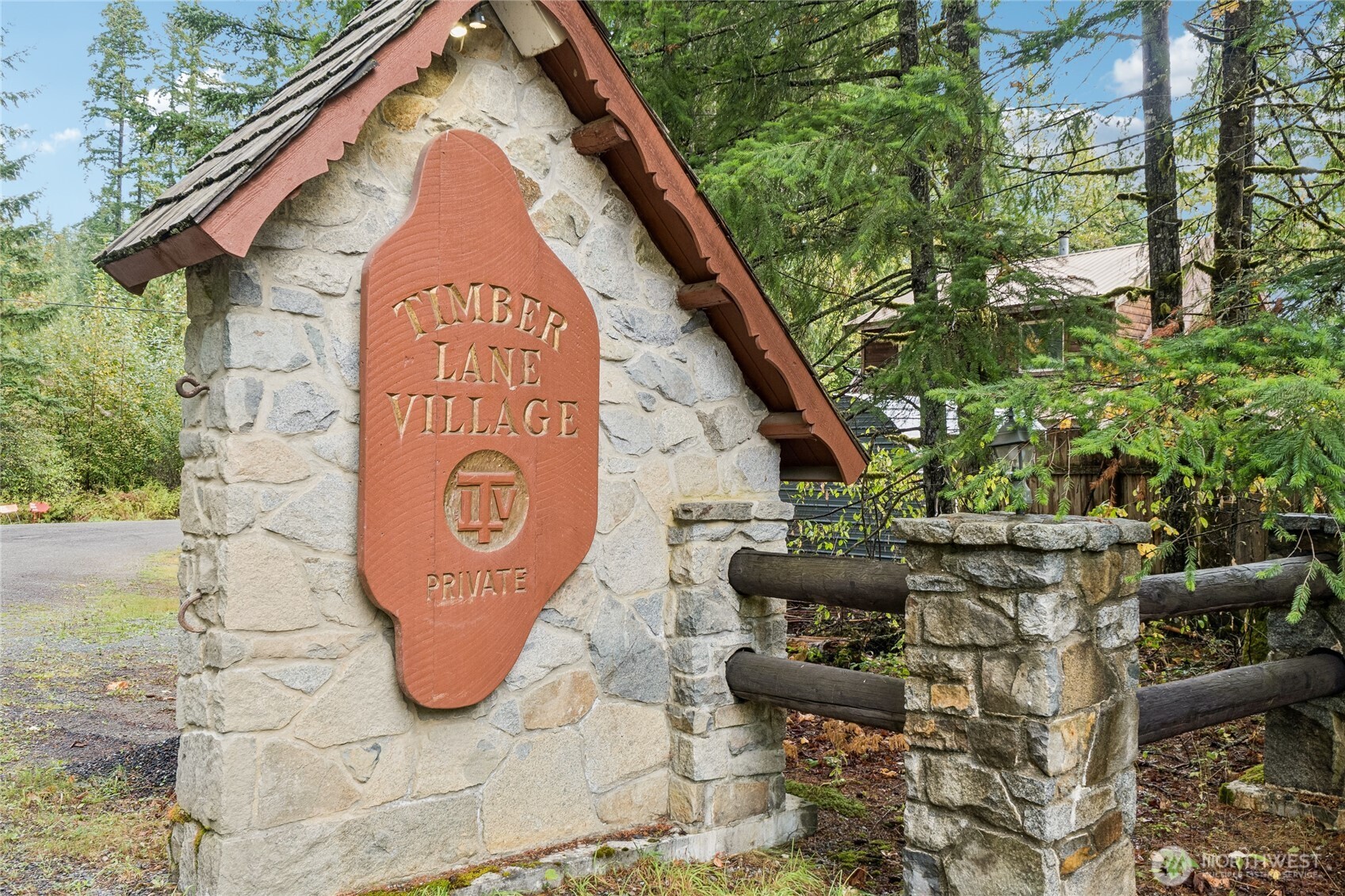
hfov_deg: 61.9
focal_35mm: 30
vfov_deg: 43.6
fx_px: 1121
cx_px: 672
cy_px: 448
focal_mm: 20
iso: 400
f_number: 9
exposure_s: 1/30
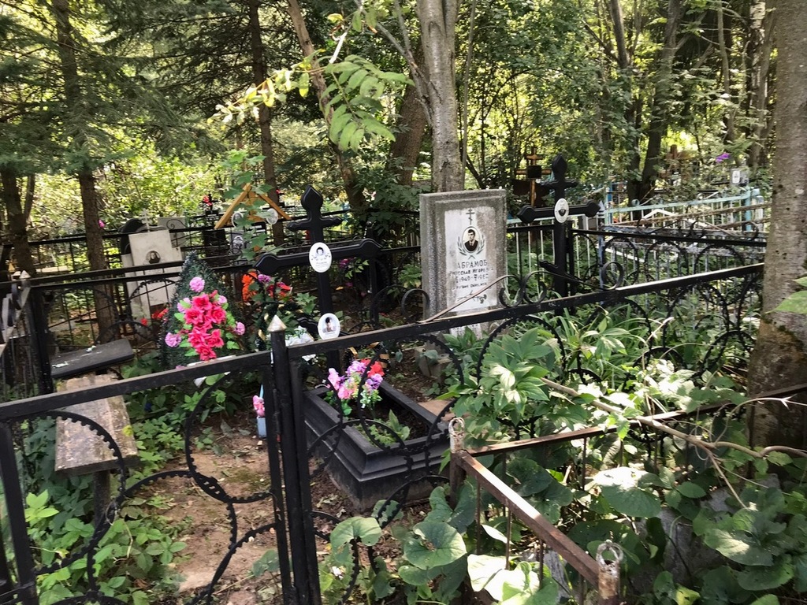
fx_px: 653
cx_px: 404
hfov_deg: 63.4
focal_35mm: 28
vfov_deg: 49.7
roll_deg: +4.0
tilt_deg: -8.9
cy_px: 302
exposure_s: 1/60
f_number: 1.8
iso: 32
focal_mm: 3.99
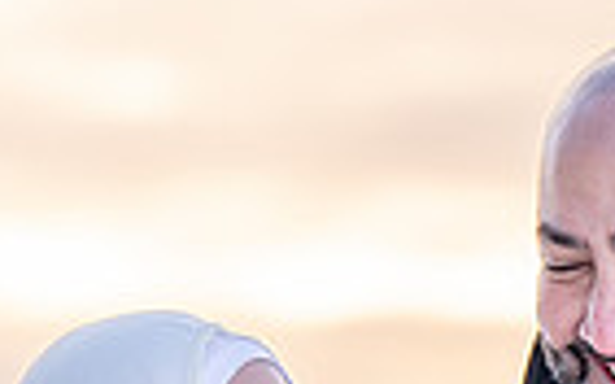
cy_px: 569
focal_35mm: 799
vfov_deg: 1.6
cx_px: 492
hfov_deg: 2.6
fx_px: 13386
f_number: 4.5
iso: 100
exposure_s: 1/125
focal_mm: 178
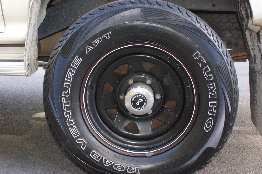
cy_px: 87
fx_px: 306
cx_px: 131
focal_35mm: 42
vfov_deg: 31.9
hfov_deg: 46.4
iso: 400
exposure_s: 1/60
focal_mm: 28
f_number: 5
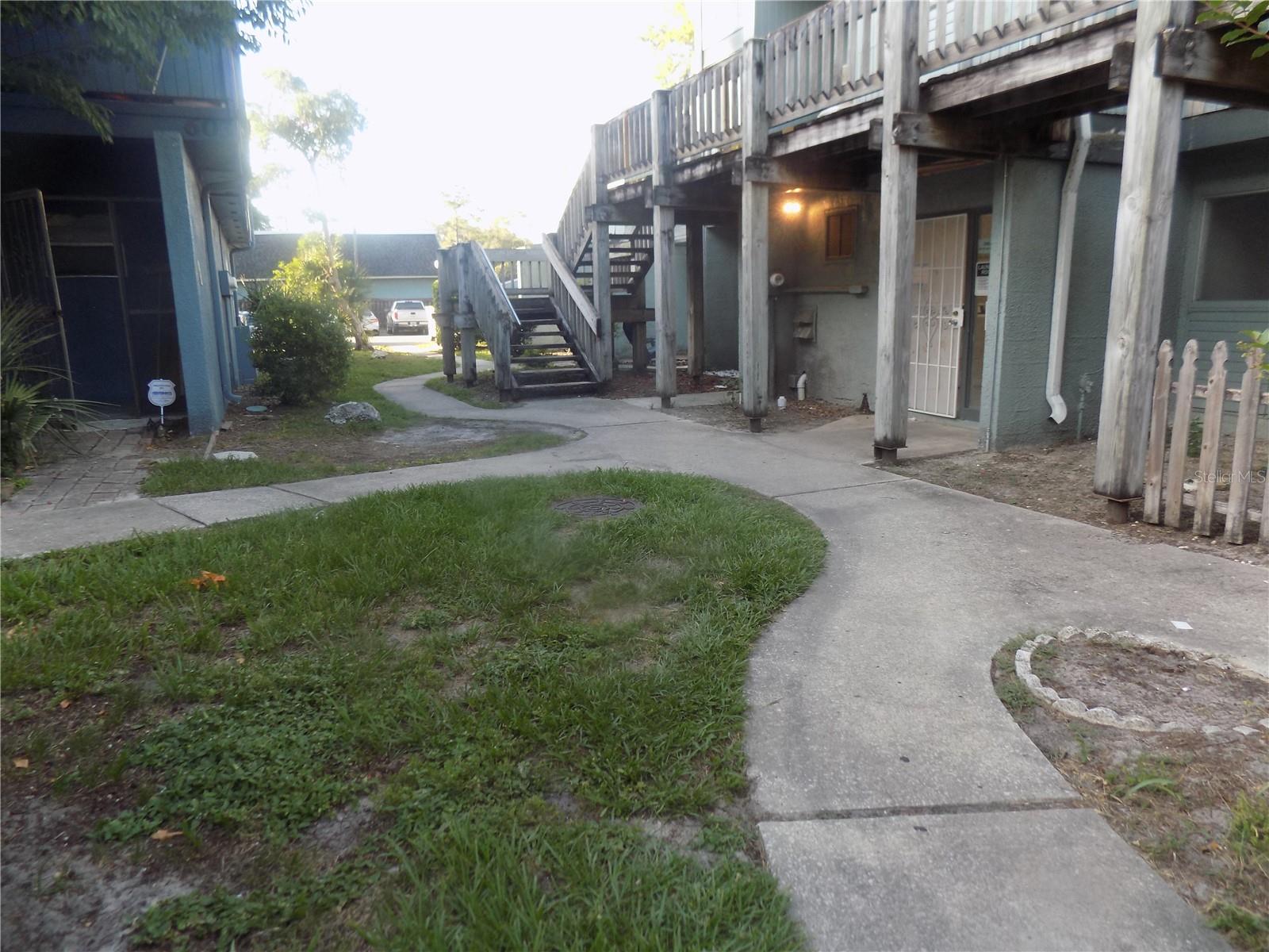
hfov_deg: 73.9
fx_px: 843
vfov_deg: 58.9
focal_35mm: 23
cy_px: 476
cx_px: 634
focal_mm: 4
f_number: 3.1
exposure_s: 1/80
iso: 80
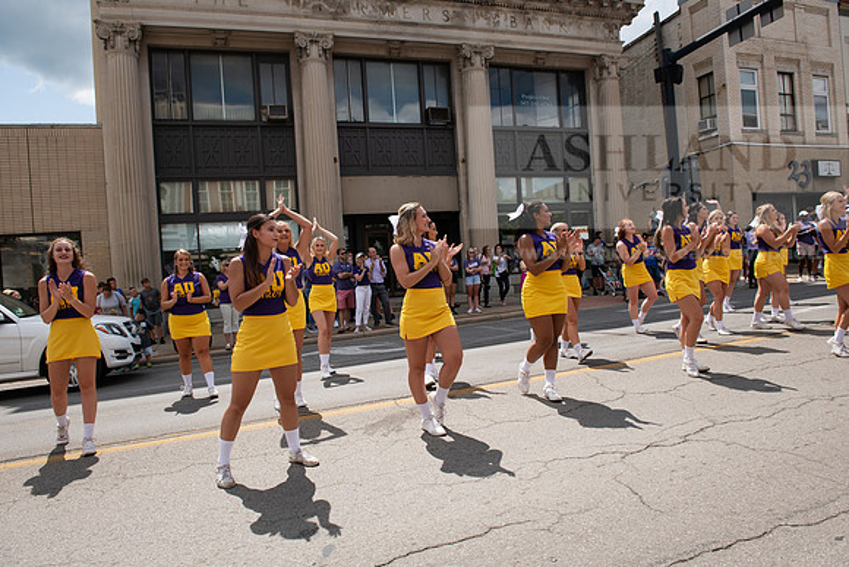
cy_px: 284
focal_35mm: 24
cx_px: 424
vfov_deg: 53.2
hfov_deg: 73.7
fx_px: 566
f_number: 7.1
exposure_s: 1/500
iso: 200
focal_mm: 24
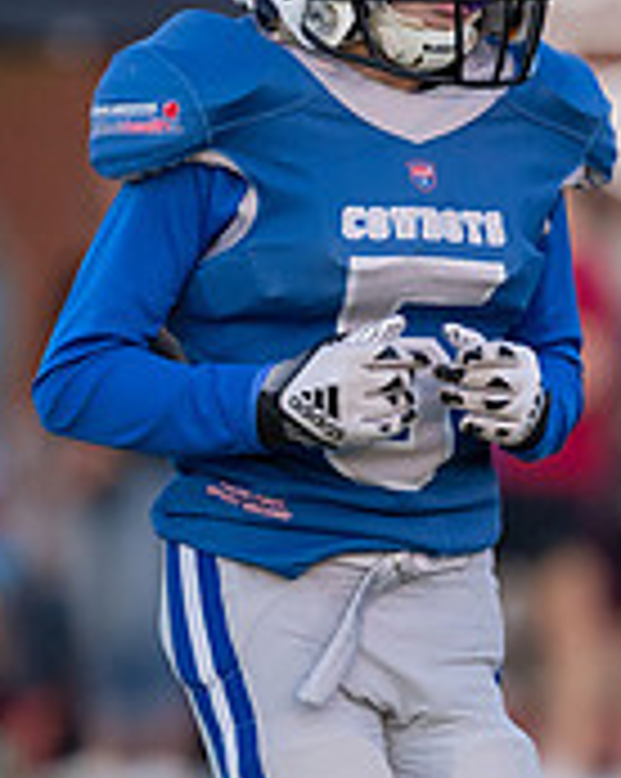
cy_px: 439
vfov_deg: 2.2
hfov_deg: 1.8
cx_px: 320
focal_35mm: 882
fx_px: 20299
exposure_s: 1/1250
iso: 800
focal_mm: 200
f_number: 2.8
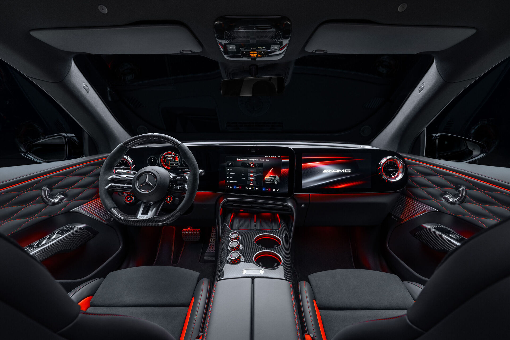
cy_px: 170
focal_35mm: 16
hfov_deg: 96.7
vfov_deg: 73.7
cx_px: 255
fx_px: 227
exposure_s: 1/4
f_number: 10
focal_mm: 16
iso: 200
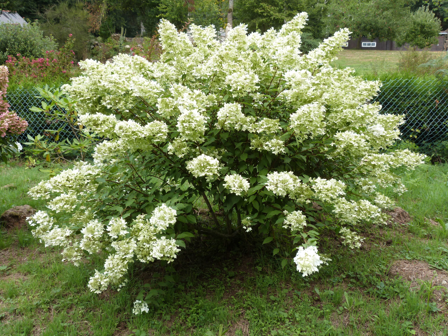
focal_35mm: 42
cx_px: 224
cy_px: 168
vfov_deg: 34.3
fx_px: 544
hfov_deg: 44.8
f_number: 4
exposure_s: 1/125
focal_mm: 7.4
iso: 100
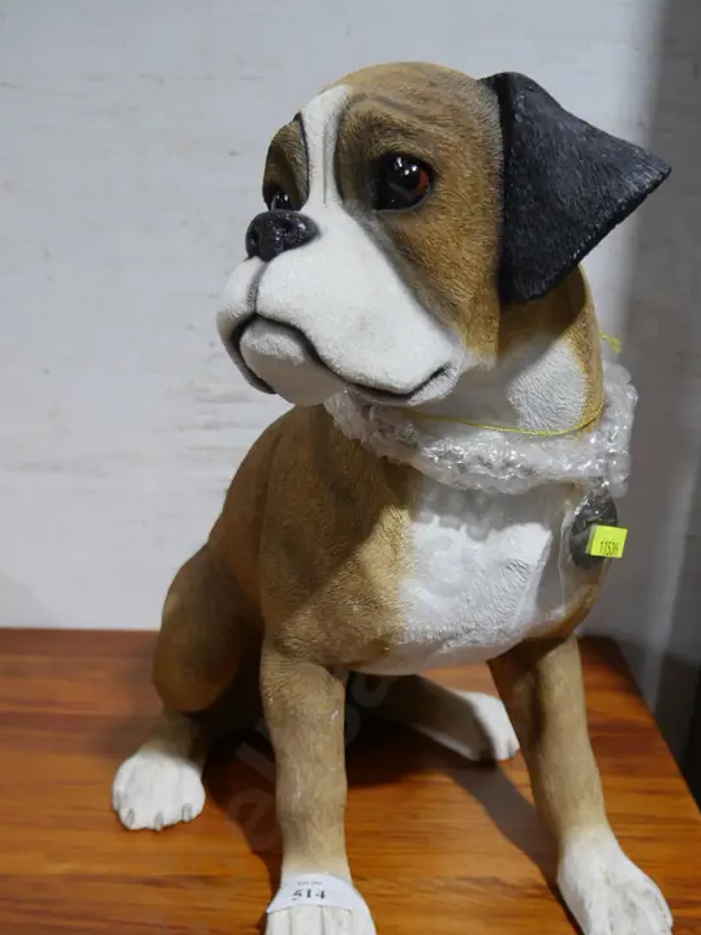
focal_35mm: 40
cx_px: 410
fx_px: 1080
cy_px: 610
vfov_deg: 46.2
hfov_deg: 35.9
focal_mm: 14
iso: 320
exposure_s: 1/60
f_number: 3.5
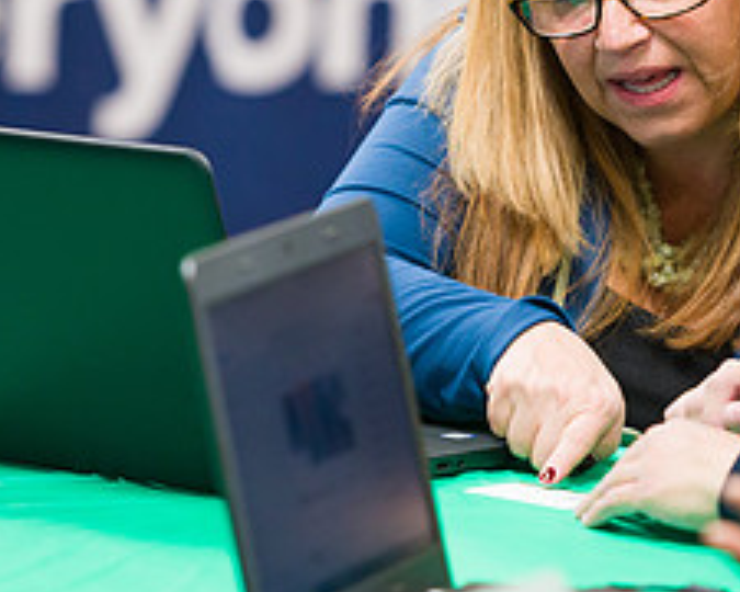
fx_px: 8191
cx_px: 631
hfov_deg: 5.2
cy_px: 112
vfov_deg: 4.1
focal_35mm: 374
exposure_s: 1/200
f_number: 3.2
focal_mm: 155
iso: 1600
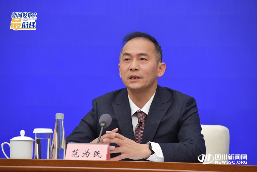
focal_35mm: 300
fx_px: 2141
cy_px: 86
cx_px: 128
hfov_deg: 6.9
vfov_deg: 4.6
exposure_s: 1/125
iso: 1600
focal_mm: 200
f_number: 5.6
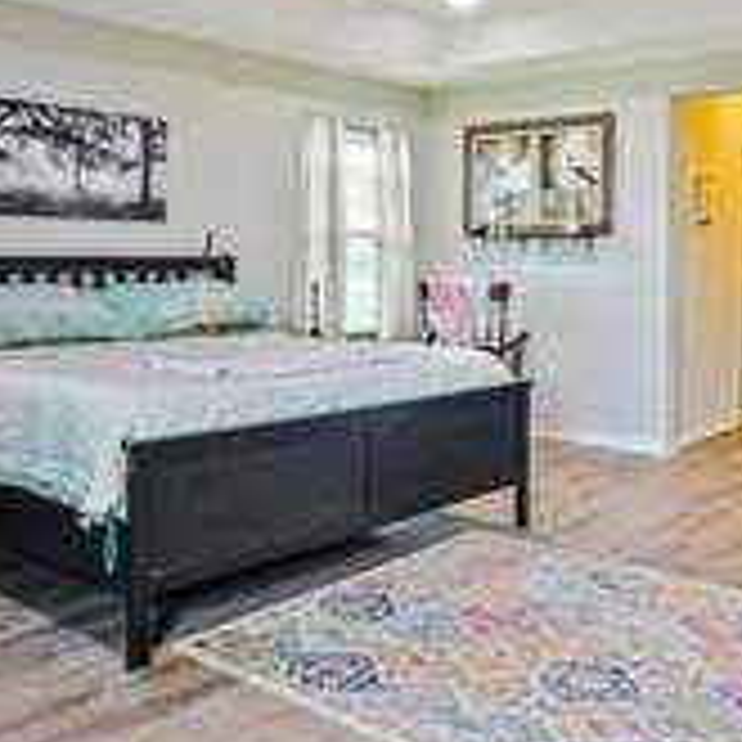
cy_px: 238
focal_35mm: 36
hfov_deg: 45.9
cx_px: 418
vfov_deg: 45.3
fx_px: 873
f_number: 4
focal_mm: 7
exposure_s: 1/40
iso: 3200
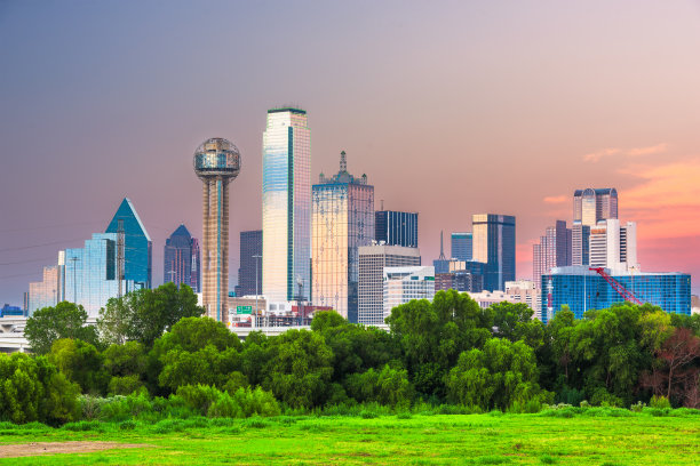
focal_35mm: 95
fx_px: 1847
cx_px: 350
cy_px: 233
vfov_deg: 14.4
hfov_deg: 21.5
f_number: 11
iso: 64
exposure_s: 4
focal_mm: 95
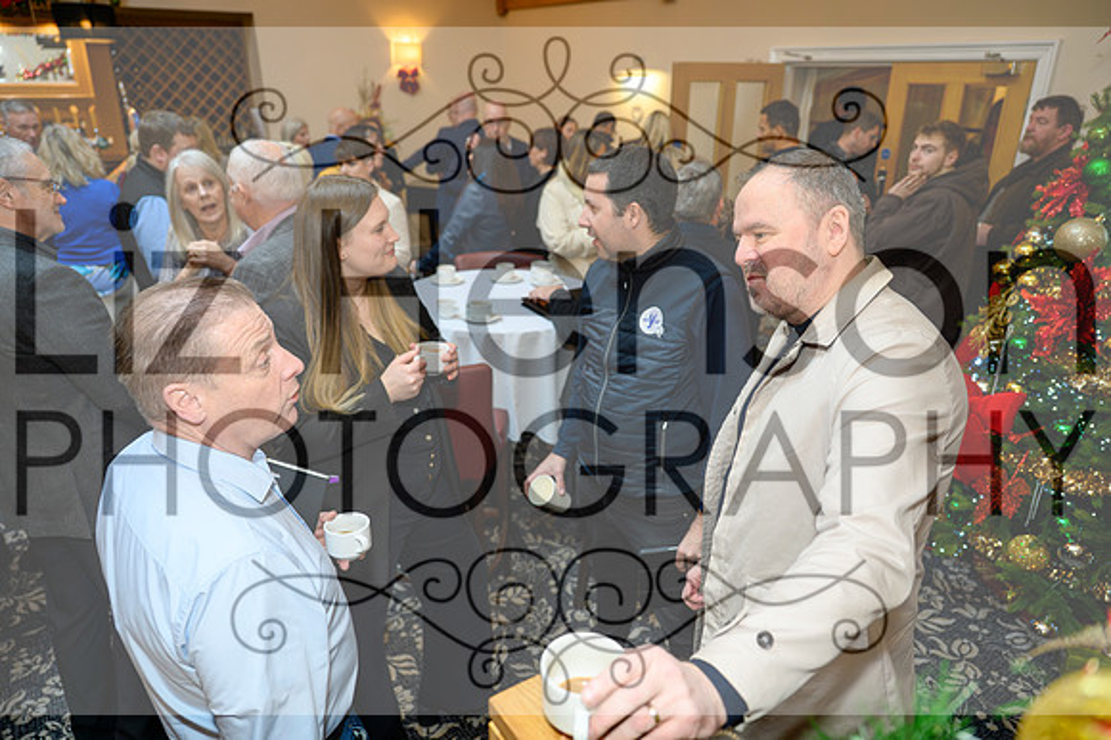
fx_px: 740
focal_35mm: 24
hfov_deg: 73.8
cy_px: 370
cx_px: 556
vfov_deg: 53.1
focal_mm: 24
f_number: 2.8
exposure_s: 1/160
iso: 1250
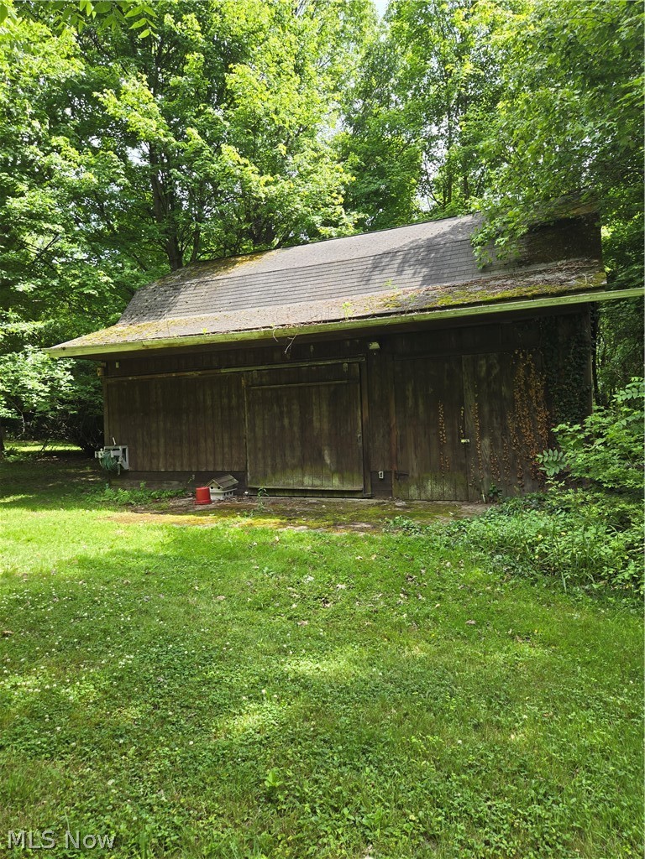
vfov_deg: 73.9
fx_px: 571
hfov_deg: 58.9
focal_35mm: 23
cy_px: 430
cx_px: 322
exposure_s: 1/212
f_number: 1.8
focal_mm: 5.4
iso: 25
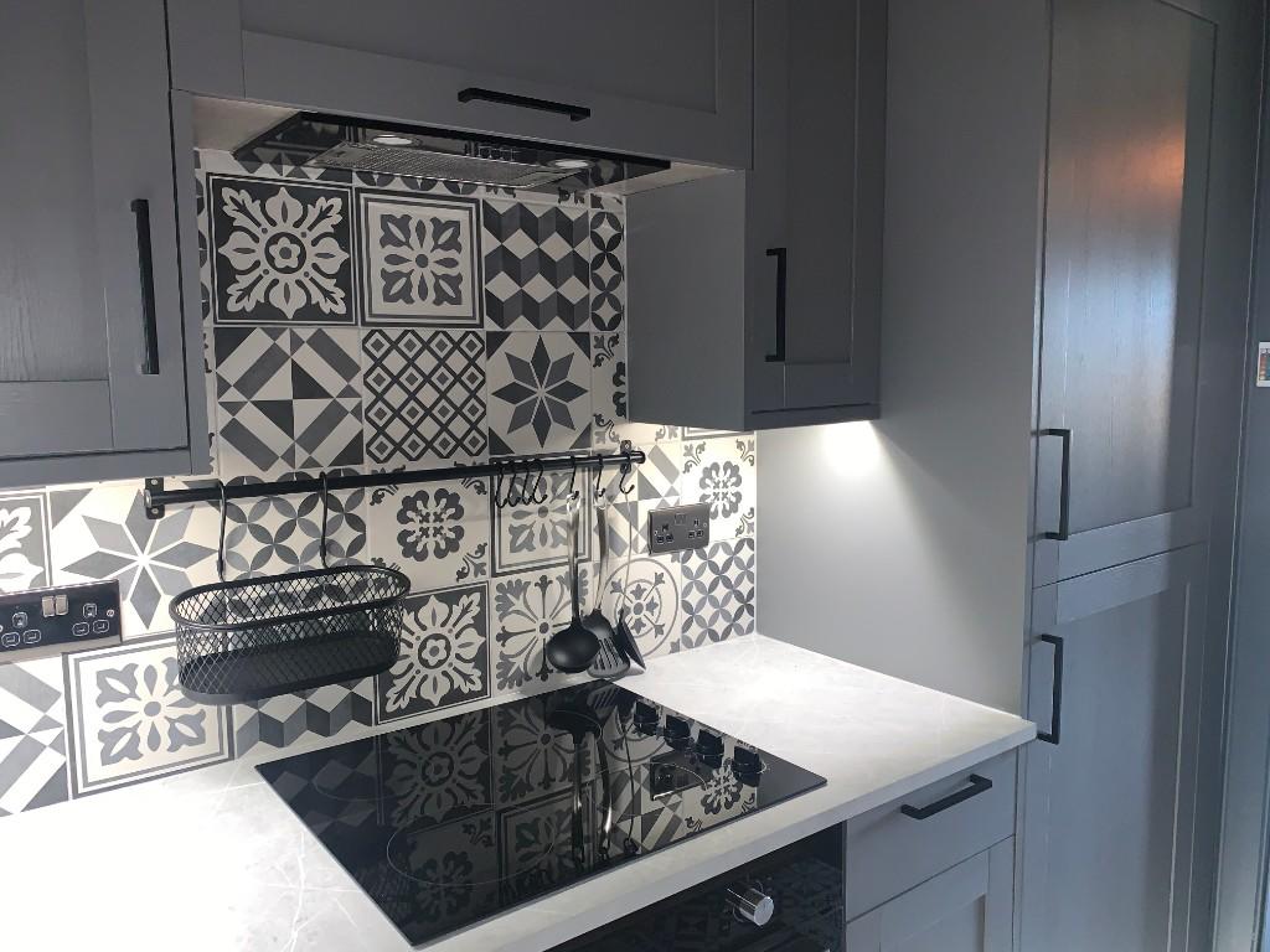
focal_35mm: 26
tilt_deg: -7.1
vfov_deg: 53.1
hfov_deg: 67.3
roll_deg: +1.1
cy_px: 476
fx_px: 954
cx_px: 635
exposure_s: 1/15
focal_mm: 4.25
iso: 80
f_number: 1.8
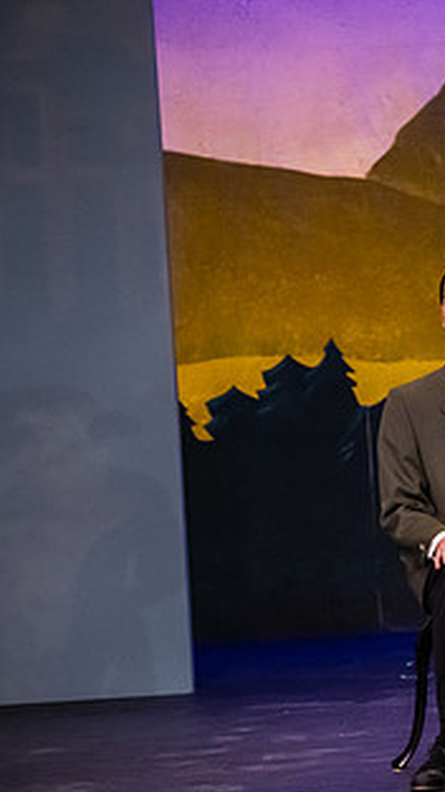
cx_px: 584
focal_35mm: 272
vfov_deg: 7.9
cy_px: 376
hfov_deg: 4.4
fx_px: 5707
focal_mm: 140
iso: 4000
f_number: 3.2
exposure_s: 1/320
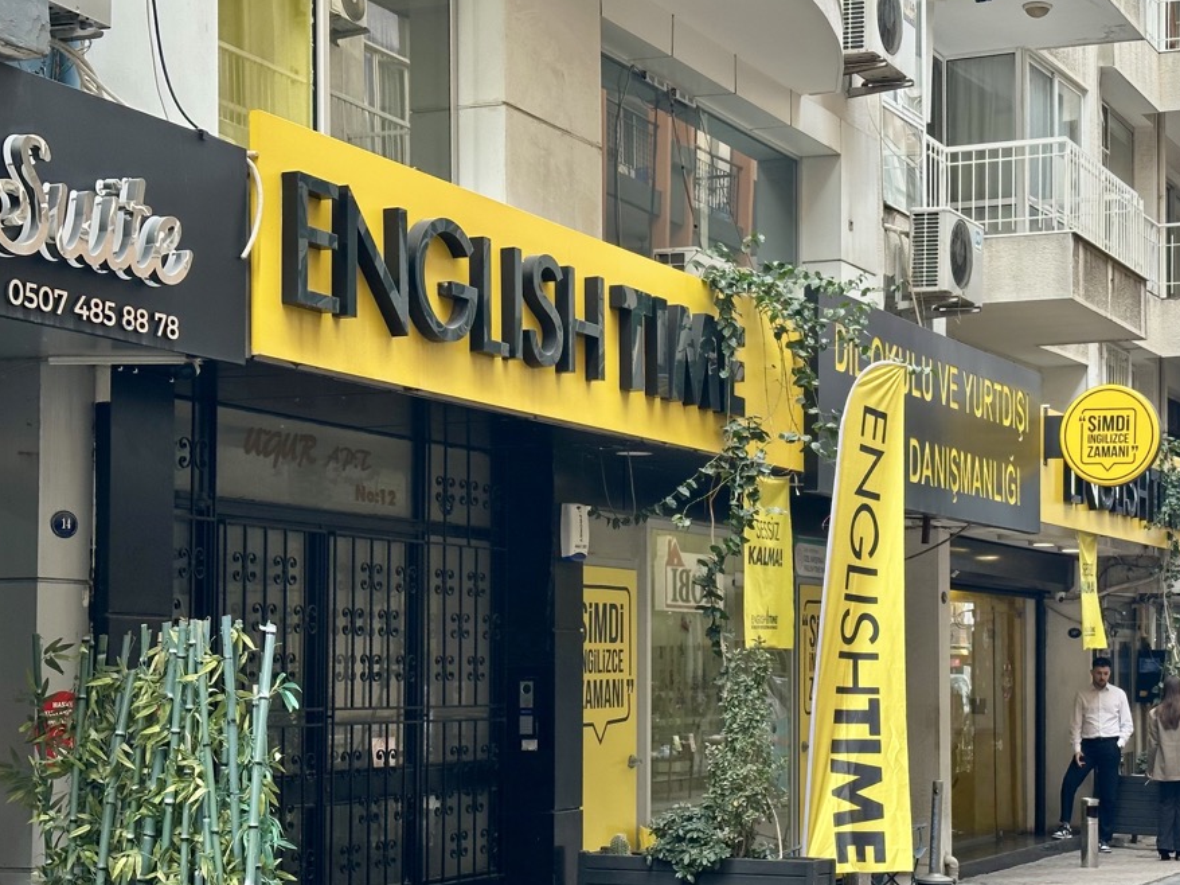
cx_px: 832
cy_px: 569
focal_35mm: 70
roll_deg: +0.2
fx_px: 2386
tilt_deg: +3.2
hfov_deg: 27.5
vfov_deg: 20.9
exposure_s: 1/343
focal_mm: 6.86
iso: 64
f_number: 1.78
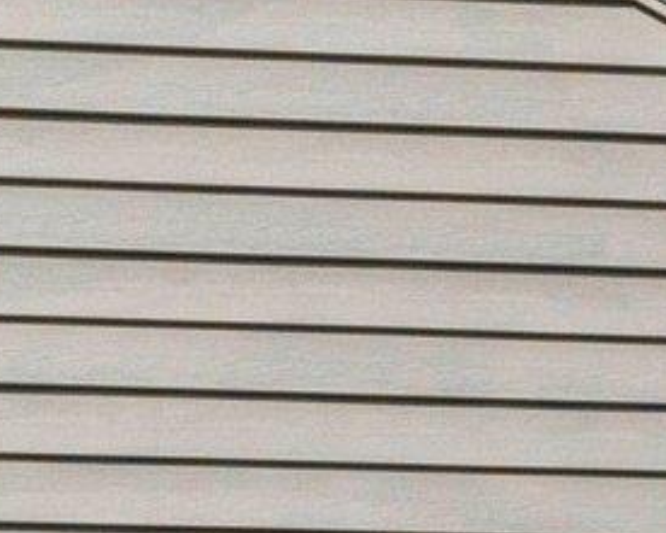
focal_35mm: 146
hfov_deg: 13.0
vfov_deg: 9.9
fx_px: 2879
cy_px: 1007
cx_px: 697
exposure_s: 1/4000
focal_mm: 14
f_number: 9
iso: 800
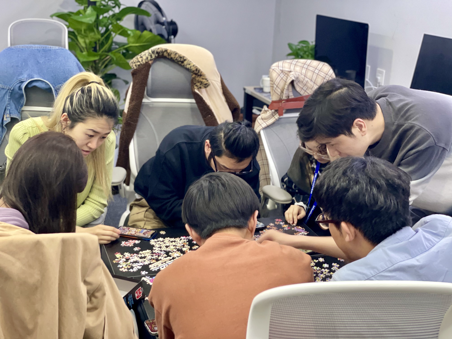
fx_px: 679
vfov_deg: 28.0
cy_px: 170
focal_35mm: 52
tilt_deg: -17.6
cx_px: 226
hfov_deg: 36.8
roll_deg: -2.7
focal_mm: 6
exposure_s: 1/33
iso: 250
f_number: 2
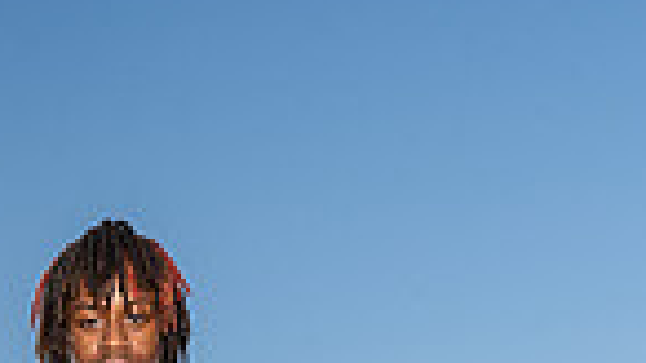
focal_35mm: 136
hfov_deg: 15.7
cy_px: 916
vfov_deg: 8.1
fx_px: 2329
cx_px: 102
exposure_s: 1/250
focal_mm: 42
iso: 160
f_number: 11
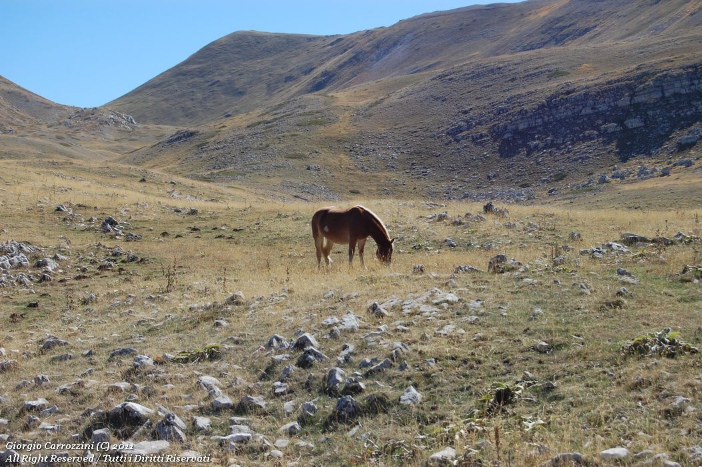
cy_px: 234
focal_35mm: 82
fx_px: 1607
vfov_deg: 16.5
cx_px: 351
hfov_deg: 24.6
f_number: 9
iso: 200
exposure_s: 1/320
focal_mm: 55
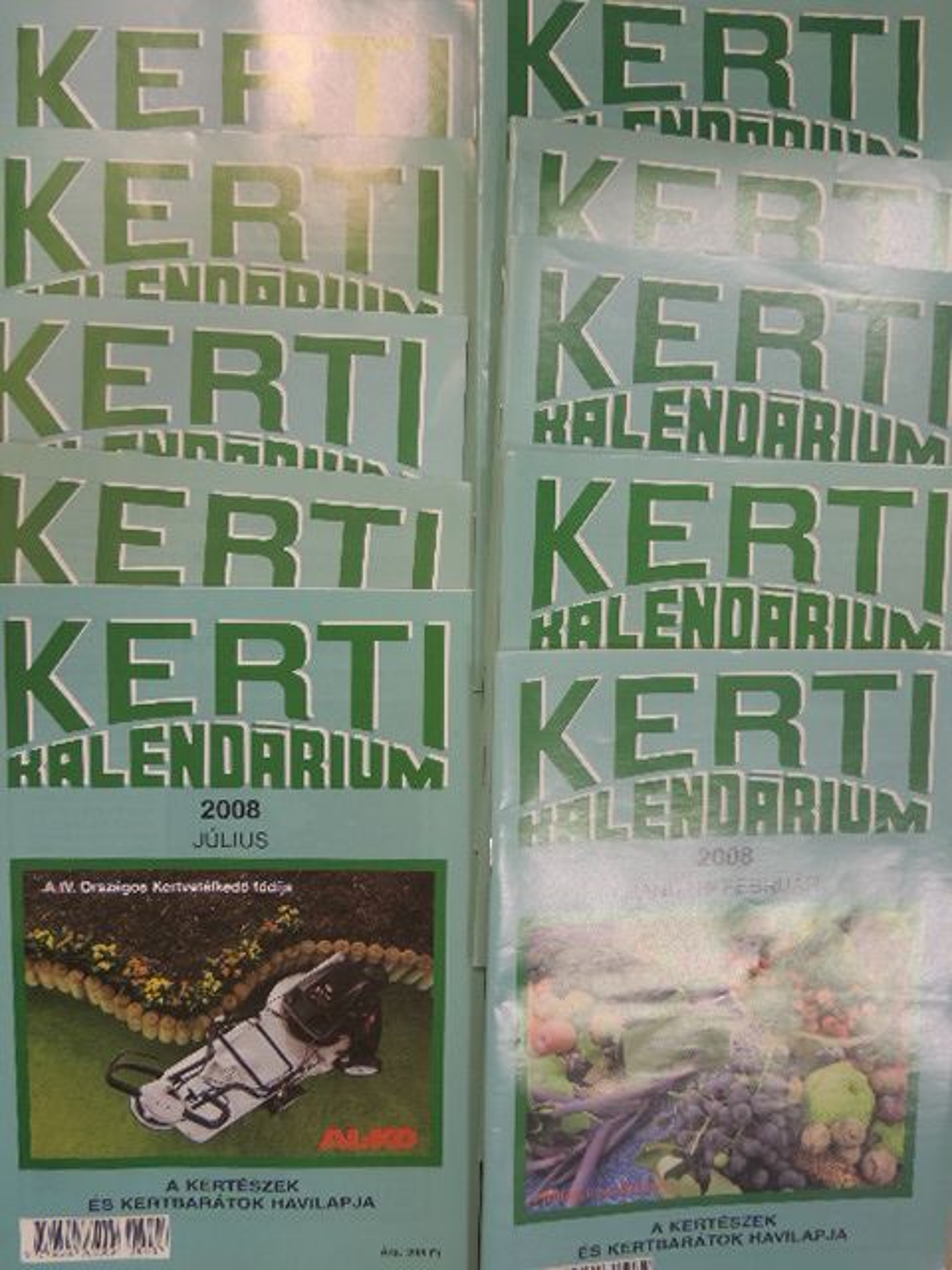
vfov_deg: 55.4
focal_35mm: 33
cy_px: 635
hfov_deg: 42.9
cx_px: 476
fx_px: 1210
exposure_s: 1/50
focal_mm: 5.8
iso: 220
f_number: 3.2
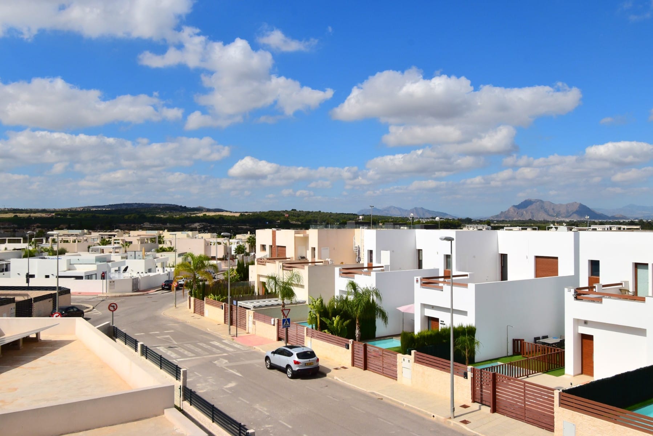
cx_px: 326
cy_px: 218
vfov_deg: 43.6
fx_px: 544
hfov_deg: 61.9
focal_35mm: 30
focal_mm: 20
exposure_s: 1/800
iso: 200
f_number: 13
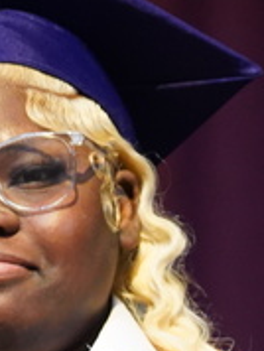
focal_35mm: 497
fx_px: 5042
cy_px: 498
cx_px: 185
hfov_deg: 3.0
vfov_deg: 4.0
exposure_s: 1/160
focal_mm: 90
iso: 3200
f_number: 4
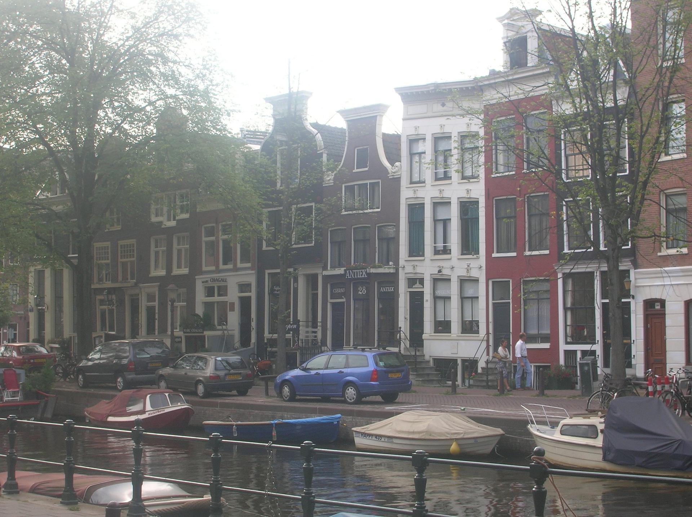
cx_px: 346
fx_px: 1258
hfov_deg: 30.8
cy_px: 258
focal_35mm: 63
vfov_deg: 23.2
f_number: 6.1
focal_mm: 10.4
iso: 50
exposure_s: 1/72.8
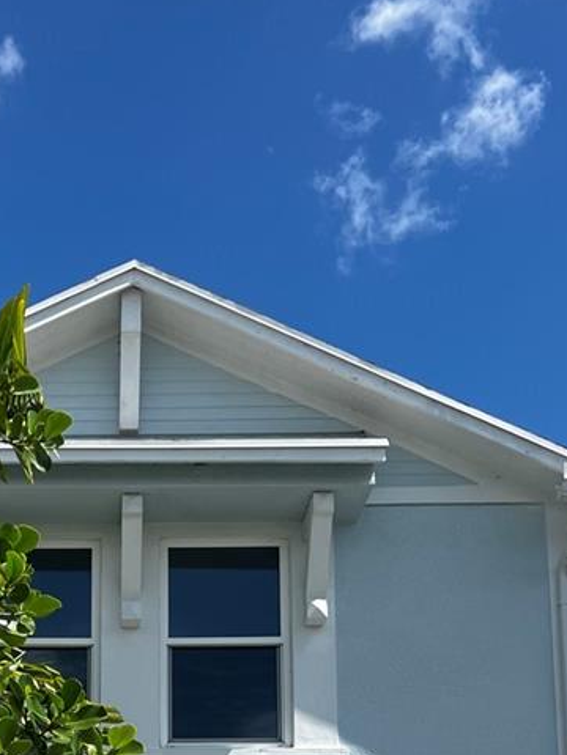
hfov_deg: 22.0
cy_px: 875
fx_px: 1420
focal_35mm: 65
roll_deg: -1.0
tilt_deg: +12.0
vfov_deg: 26.8
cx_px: 39
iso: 50
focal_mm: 5.7
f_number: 1.5
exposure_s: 1/4274
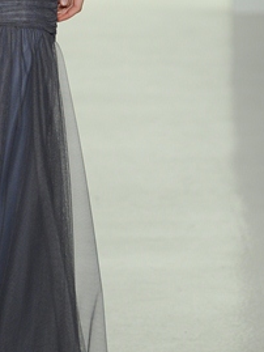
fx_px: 5558
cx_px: -19
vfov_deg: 3.6
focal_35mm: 547
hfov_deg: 2.7
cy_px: -24
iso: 1250
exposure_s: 1/400
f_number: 4.5
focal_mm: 170
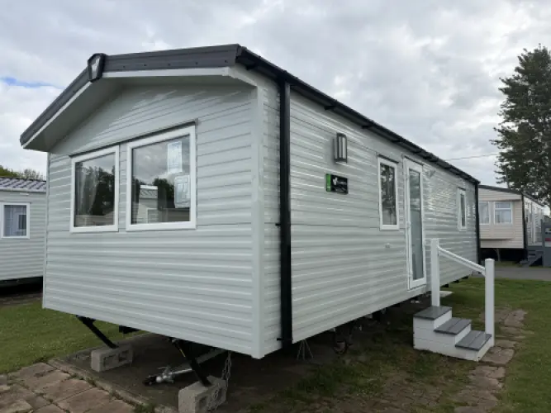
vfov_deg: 56.8
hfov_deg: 71.6
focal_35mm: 24
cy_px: 206
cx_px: 276
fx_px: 382
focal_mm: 6.76
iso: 100
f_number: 1.78
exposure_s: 1/3279
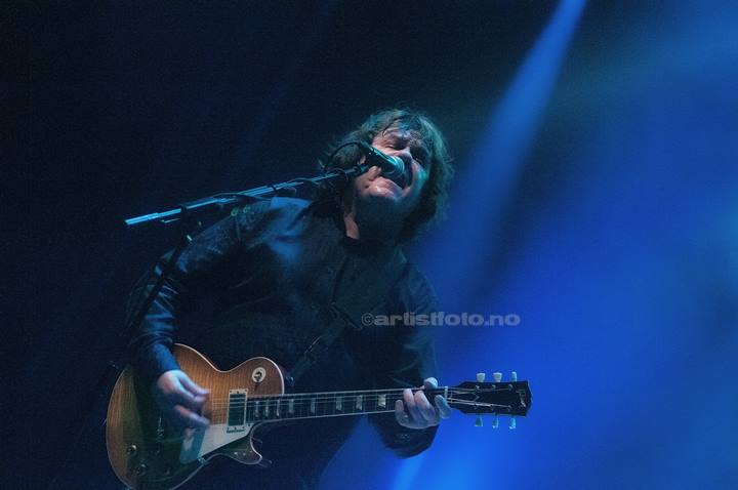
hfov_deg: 12.2
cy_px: 245
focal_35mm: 168
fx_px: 3439
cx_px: 369
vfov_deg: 8.1
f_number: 2.8
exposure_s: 1/400
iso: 800
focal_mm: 112
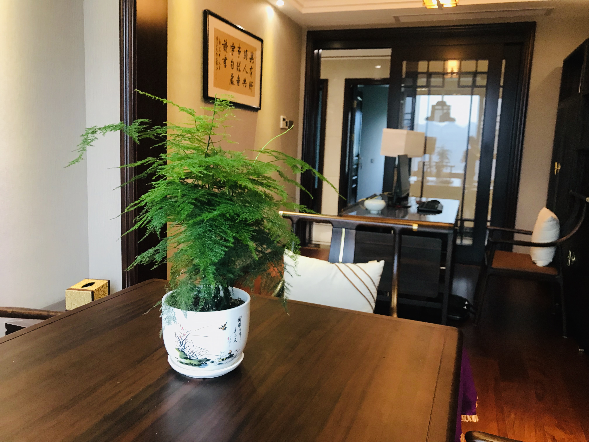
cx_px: 294
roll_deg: -1.8
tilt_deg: -9.2
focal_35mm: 28
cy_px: 221
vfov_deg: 49.7
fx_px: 476
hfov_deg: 63.4
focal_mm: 3.99
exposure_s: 1/17
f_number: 1.8
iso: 50
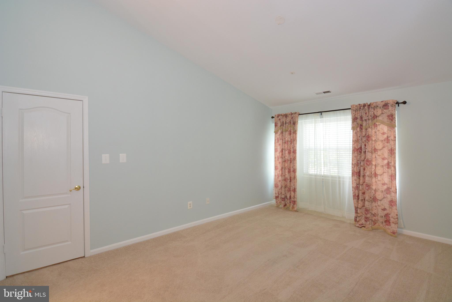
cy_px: 151
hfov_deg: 95.0
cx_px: 226
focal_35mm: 16
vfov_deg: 72.0
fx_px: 207
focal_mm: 11
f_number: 5.6
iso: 1000
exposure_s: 1/40
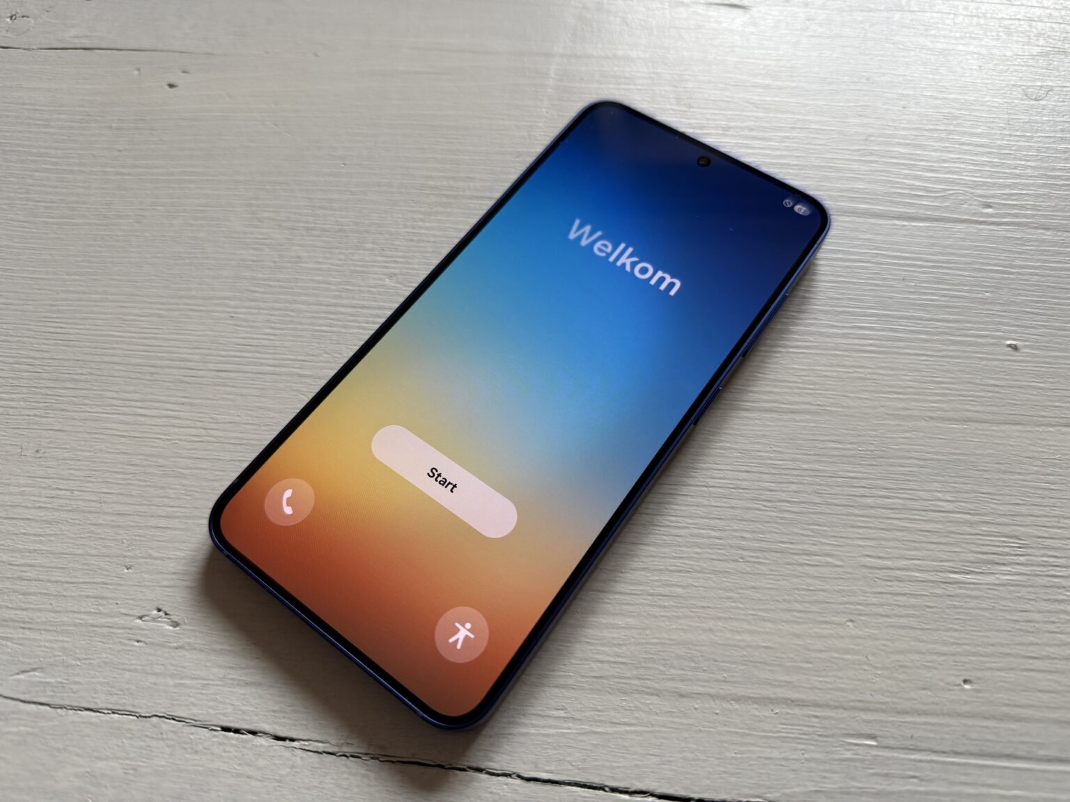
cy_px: 401
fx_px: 742
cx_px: 535
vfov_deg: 56.8
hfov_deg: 71.6
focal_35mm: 24
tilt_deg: -64.5
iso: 160
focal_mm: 6.76
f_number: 1.78
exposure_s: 1/120
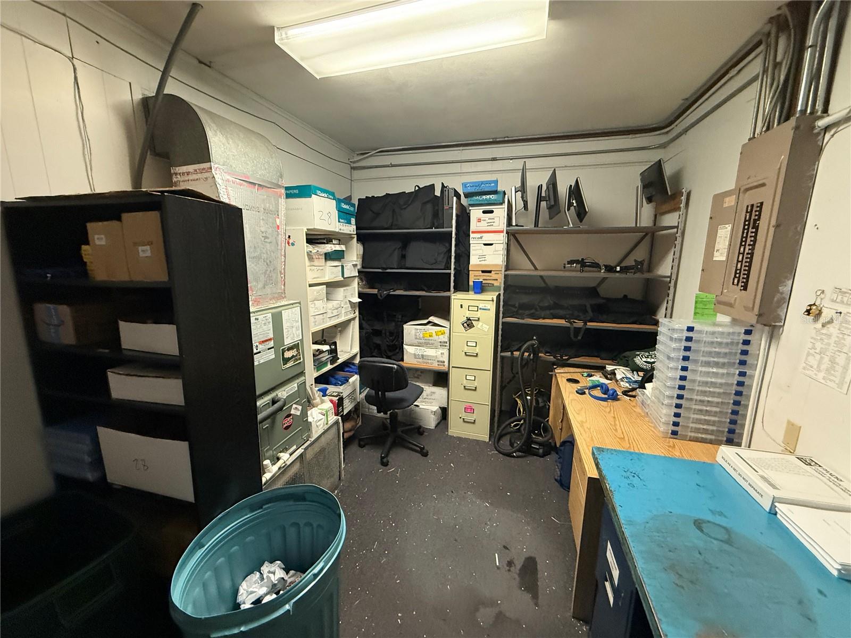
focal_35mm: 14
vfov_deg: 85.7
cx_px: 426
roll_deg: +0.6
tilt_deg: -11.2
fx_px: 344
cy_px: 319
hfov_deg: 102.1
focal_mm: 2.22
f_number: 2.2
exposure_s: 1/60
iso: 500
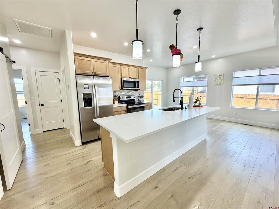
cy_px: 104
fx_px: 113
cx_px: 140
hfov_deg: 102.1
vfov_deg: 85.7
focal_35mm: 14
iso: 100
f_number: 2.2
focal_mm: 2.22
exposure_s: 1/120
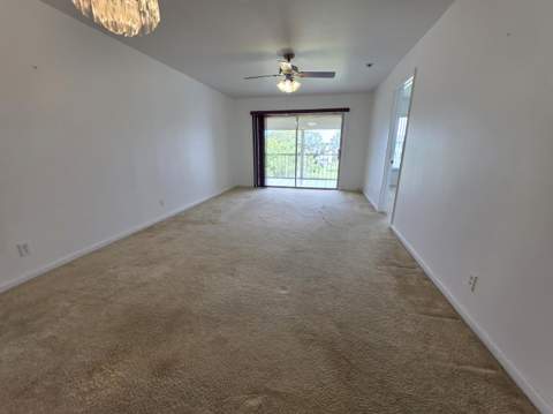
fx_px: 207
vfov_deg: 89.8
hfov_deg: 106.2
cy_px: 207
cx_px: 276
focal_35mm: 13
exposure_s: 1/120
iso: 50
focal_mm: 2.2
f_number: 1.9
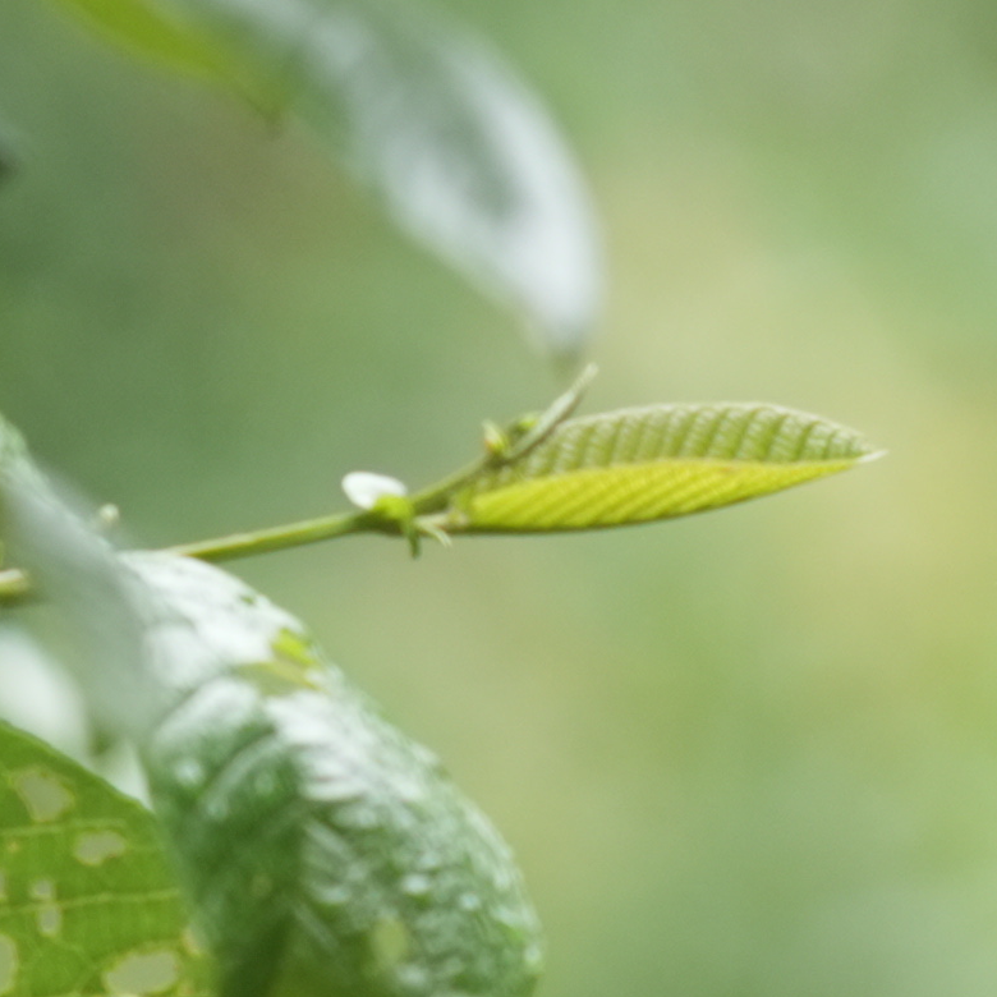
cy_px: 1689
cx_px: 1241
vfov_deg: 2.7
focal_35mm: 649
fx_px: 21148
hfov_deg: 2.7
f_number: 1.8
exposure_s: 1/800
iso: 400
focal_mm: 85
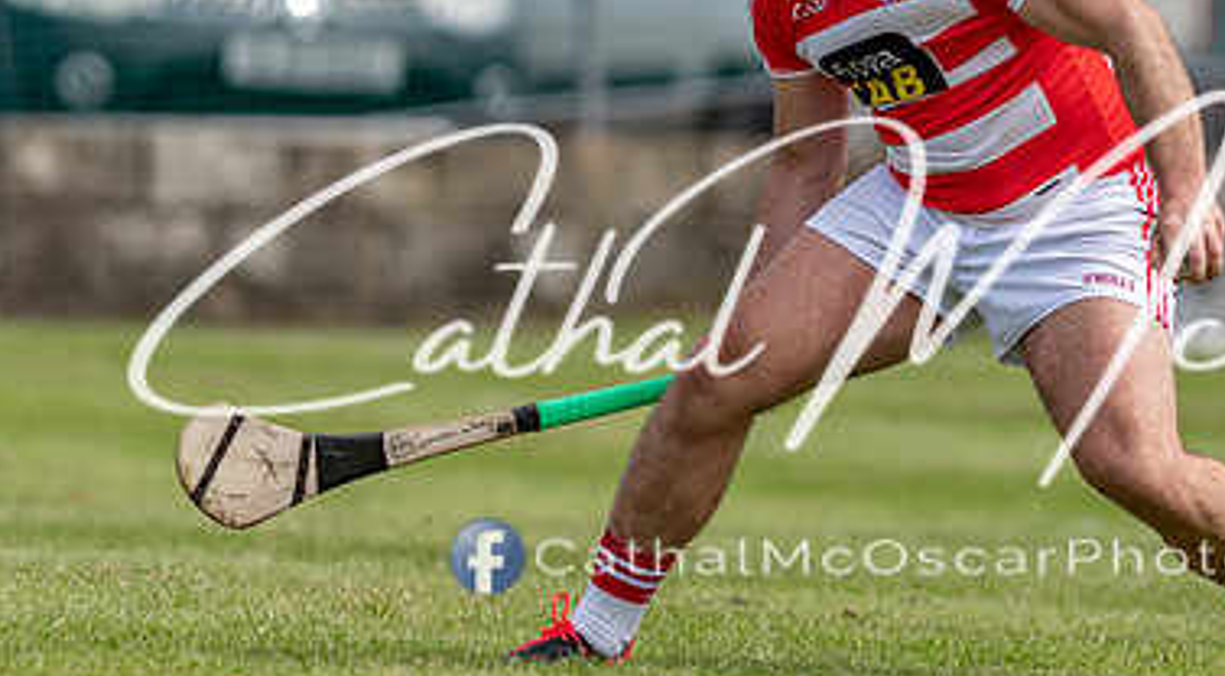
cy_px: 71
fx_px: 26514
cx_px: 823
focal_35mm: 820
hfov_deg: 2.6
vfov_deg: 1.5
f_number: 2.8
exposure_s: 1/1600
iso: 100
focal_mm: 300
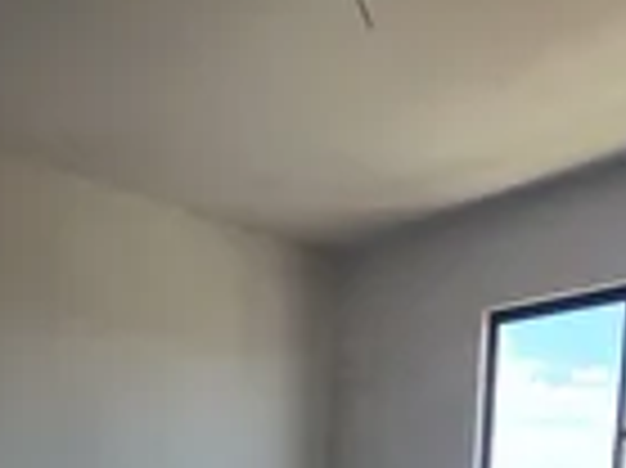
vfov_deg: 31.2
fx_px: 650
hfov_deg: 50.3
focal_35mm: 36
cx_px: 198
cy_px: 601
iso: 100
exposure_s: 1/359
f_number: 2.2
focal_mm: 2.2
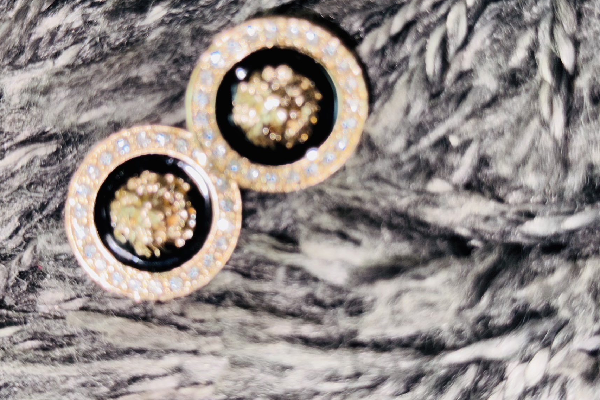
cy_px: 171
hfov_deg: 33.9
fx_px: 983
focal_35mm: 59
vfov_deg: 23.0
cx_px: 286
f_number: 1.78
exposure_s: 1/32
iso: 50
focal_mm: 6.76
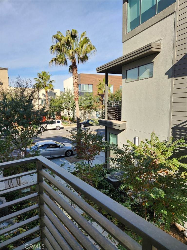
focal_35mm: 23
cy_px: 125
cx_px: 94
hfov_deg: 58.9
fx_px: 166
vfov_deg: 73.9
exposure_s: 1/1055
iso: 20
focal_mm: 5.4
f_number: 1.8
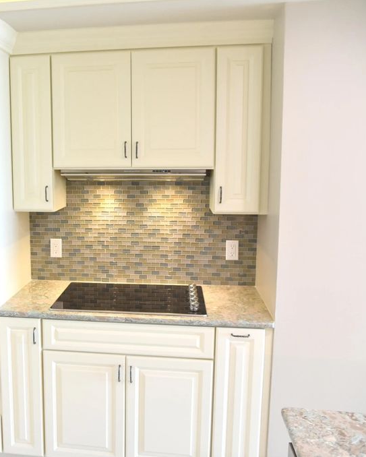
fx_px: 460
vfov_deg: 52.8
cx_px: 71
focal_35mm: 34
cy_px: 230
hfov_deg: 41.4
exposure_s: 1/60
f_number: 4
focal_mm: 24
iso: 450
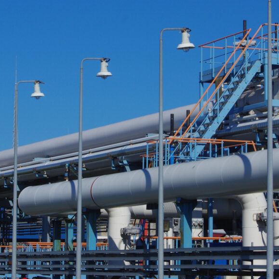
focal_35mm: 165
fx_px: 1505
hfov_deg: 10.6
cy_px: 89
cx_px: 146
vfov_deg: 10.6
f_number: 14
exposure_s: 1/250
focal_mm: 63
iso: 100
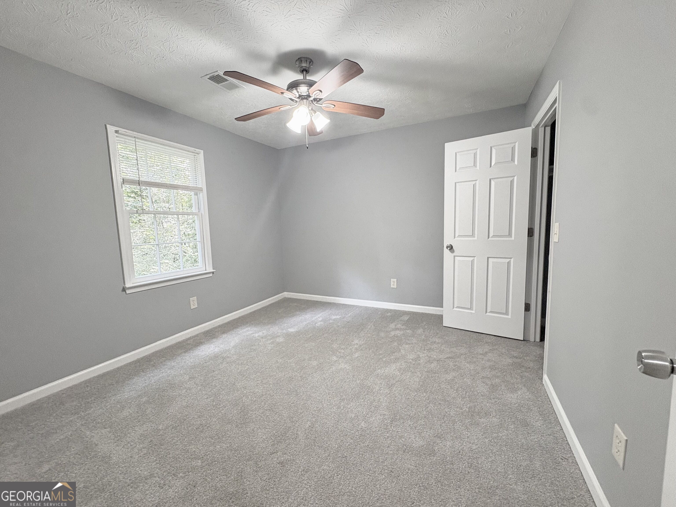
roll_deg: +2.0
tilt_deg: -5.2
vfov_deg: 85.7
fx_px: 273
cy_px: 254
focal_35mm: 14
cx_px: 338
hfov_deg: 102.1
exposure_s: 1/60
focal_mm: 2.22
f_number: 2.2
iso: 250
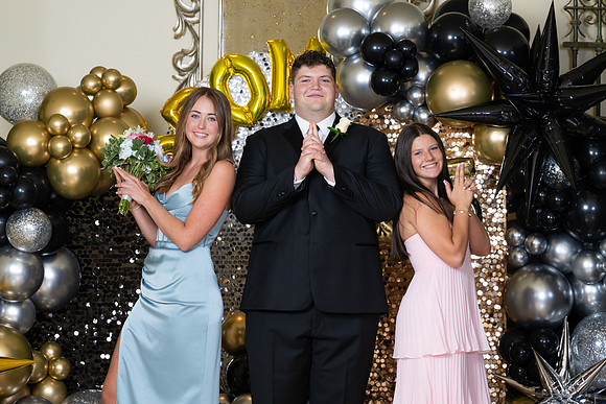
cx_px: 303
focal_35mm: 130
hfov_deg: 15.8
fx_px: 2189
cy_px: 202
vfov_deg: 10.6
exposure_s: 1/100
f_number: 8
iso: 320
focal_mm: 130
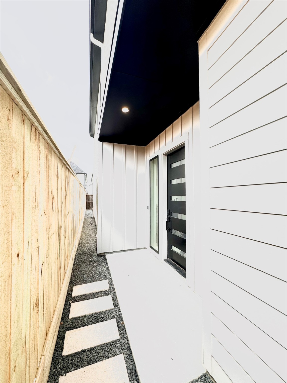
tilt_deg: +1.9
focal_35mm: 14
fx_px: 155
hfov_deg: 85.7
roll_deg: +0.0
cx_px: 144
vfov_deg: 102.1
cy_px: 192
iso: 40
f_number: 2.2
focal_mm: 2.22
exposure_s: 1/247
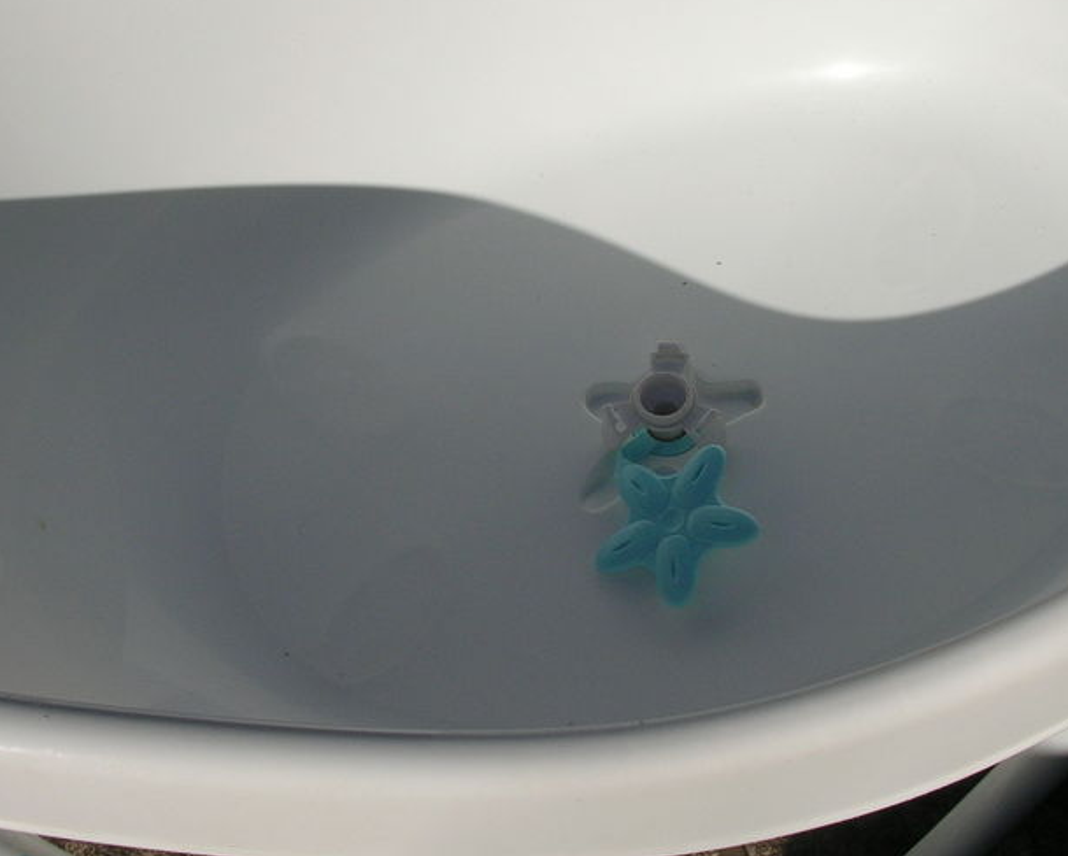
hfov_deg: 33.6
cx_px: 551
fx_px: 1771
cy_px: 377
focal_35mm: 56
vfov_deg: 27.1
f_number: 5.6
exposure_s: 1/1174
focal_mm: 5.8
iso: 50
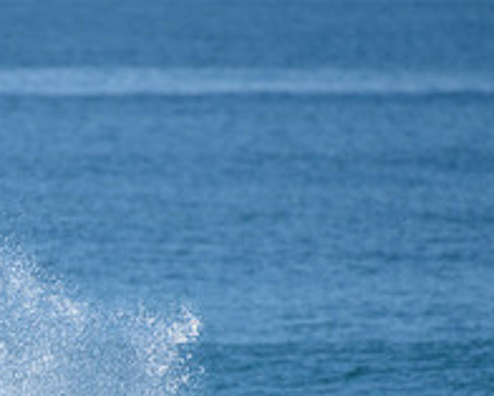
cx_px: -73
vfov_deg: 1.1
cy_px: 483
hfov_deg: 1.4
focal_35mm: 1387
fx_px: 20289
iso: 280
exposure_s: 1/2000
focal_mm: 500
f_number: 5.6
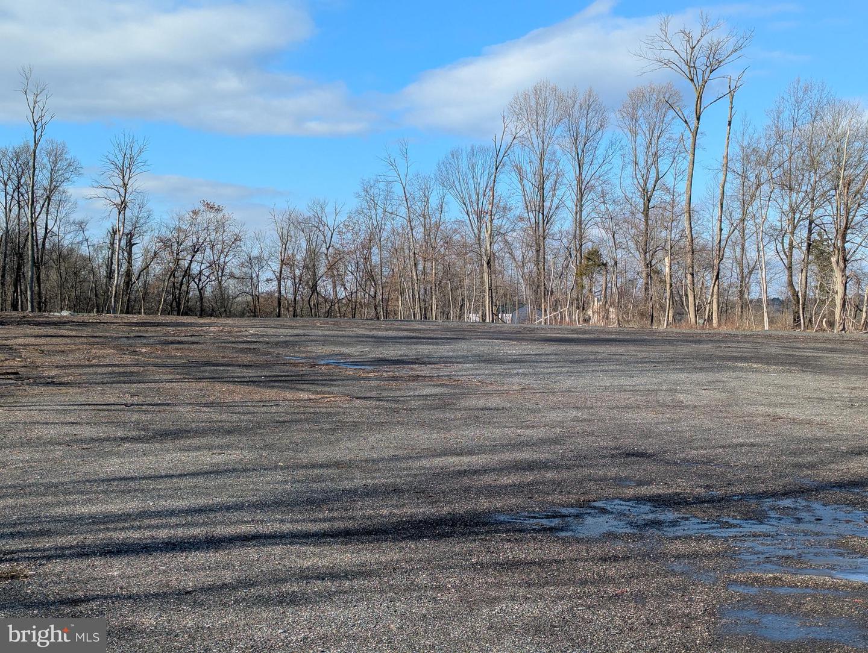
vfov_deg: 30.3
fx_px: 1205
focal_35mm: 48
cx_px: 434
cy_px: 326
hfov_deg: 39.6
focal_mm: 6.81
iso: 47
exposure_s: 1/1381
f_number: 1.85
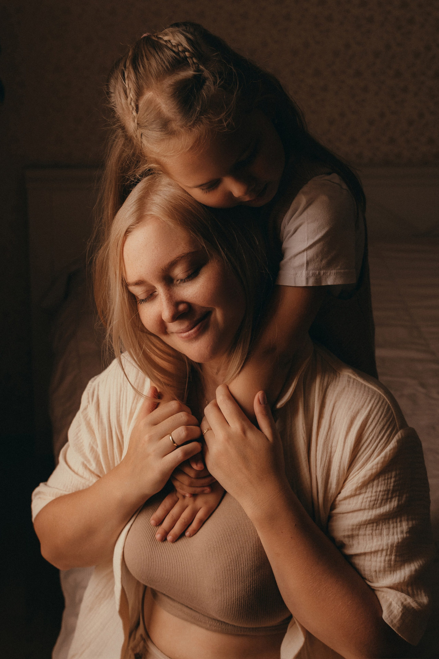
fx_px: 768
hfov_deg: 31.9
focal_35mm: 42
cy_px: 330
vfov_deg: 46.4
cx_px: 220
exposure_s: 1/320
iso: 320
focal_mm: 28
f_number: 3.5
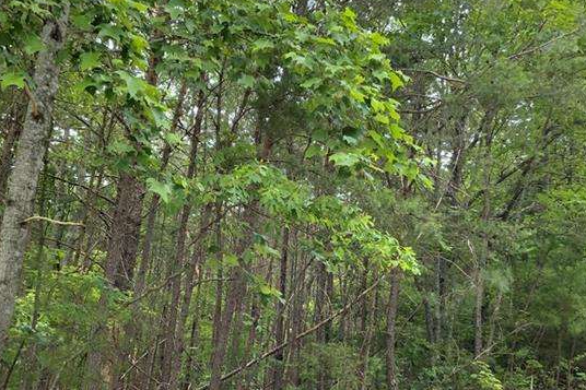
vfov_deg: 29.7
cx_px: 294
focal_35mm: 45
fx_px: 732
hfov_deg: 43.6
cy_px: 247
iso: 64
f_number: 1.8
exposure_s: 1/122
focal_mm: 3
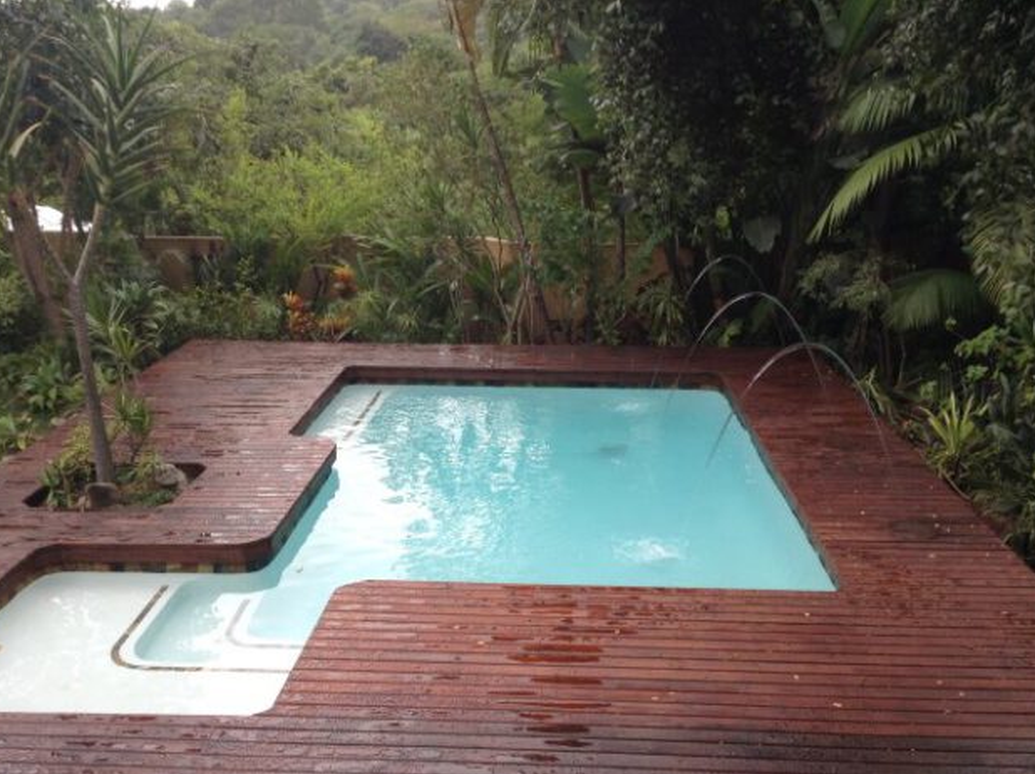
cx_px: 518
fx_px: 1224
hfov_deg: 45.8
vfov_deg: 34.9
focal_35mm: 41
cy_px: 477
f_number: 2.4
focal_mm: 3.3
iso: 32
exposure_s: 1/129
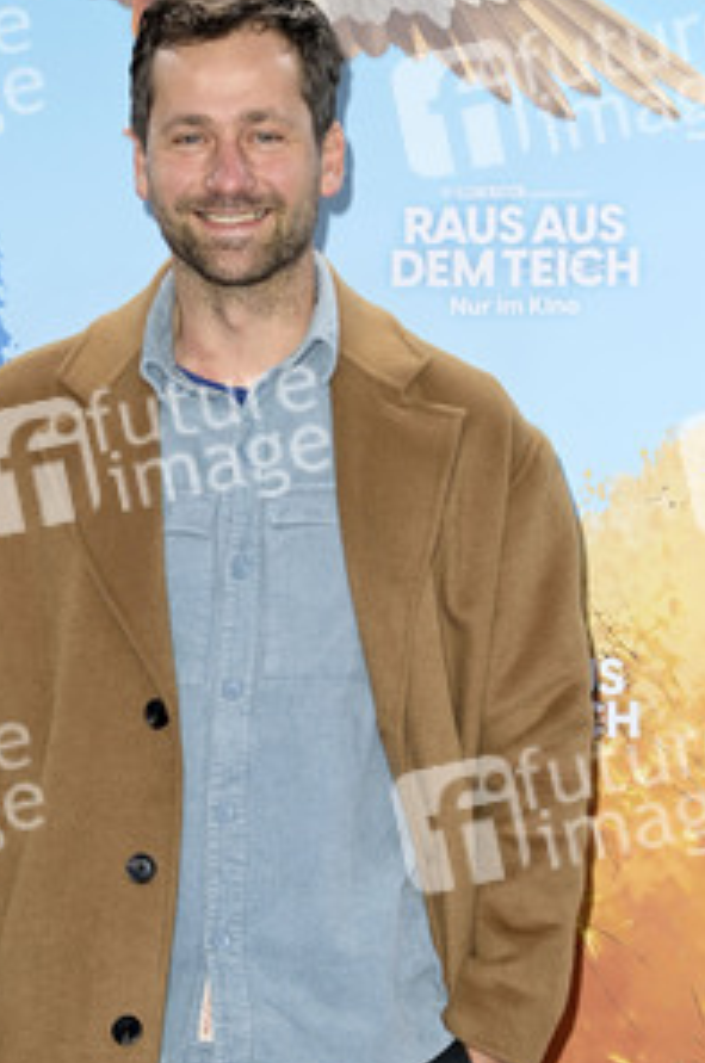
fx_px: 3891
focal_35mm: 132
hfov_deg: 10.3
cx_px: 251
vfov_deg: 15.5
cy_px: 630
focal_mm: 98
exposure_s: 1/250
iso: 640
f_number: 5.6
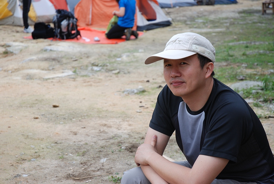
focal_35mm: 84
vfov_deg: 16.3
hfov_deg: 24.2
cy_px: 92
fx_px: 640
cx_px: 137
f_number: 5.6
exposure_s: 1/250
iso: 250
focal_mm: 56
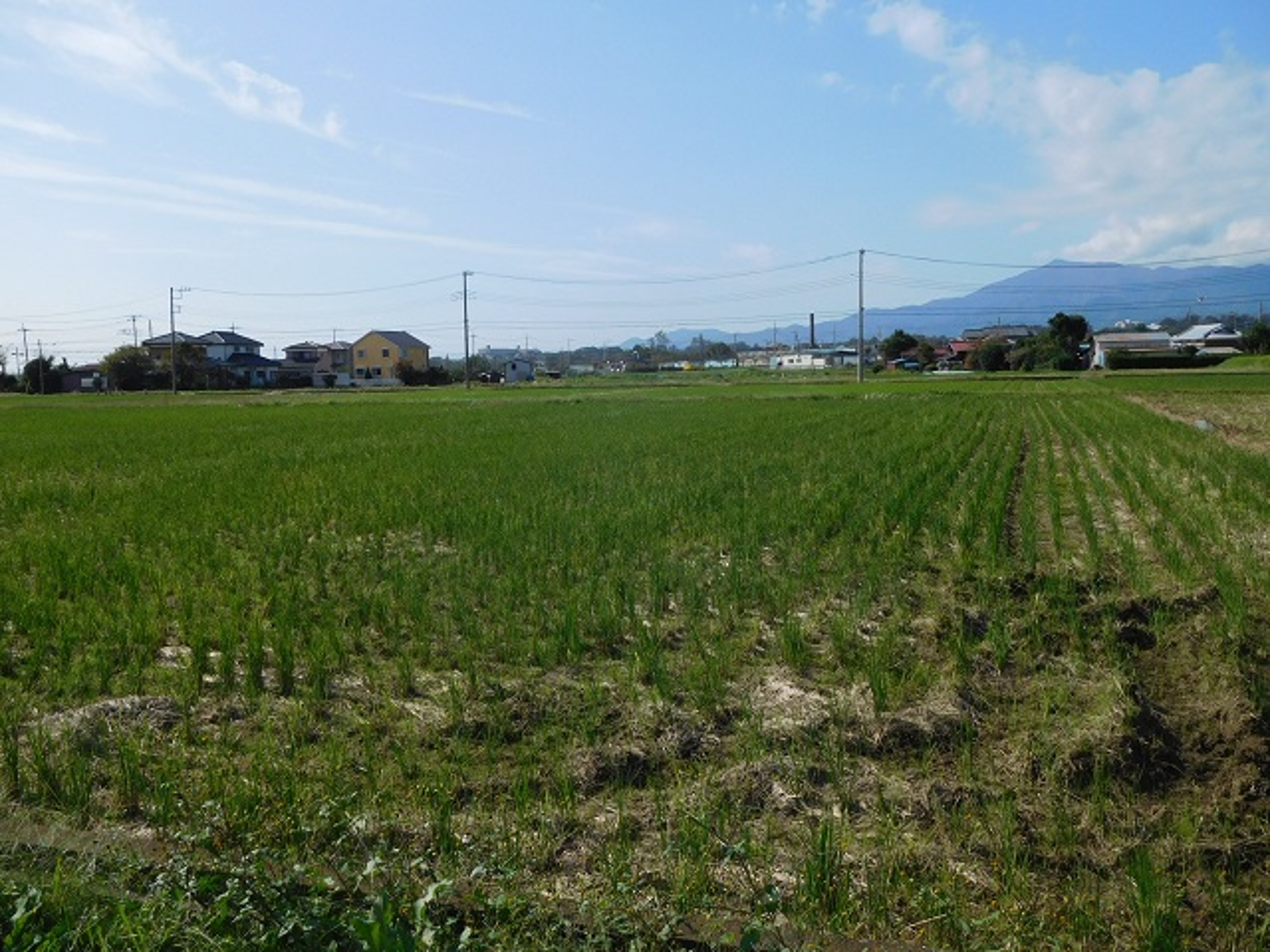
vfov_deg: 44.2
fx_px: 1174
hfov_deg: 56.8
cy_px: 476
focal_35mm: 32
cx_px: 635
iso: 125
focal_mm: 5.7
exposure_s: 1/400
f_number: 7.2
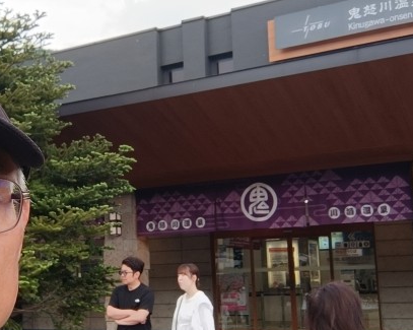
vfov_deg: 25.8
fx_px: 721
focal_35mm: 59
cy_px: 179
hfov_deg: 31.5
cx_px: 111
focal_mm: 3.24
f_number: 2.45
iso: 58
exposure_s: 1/450
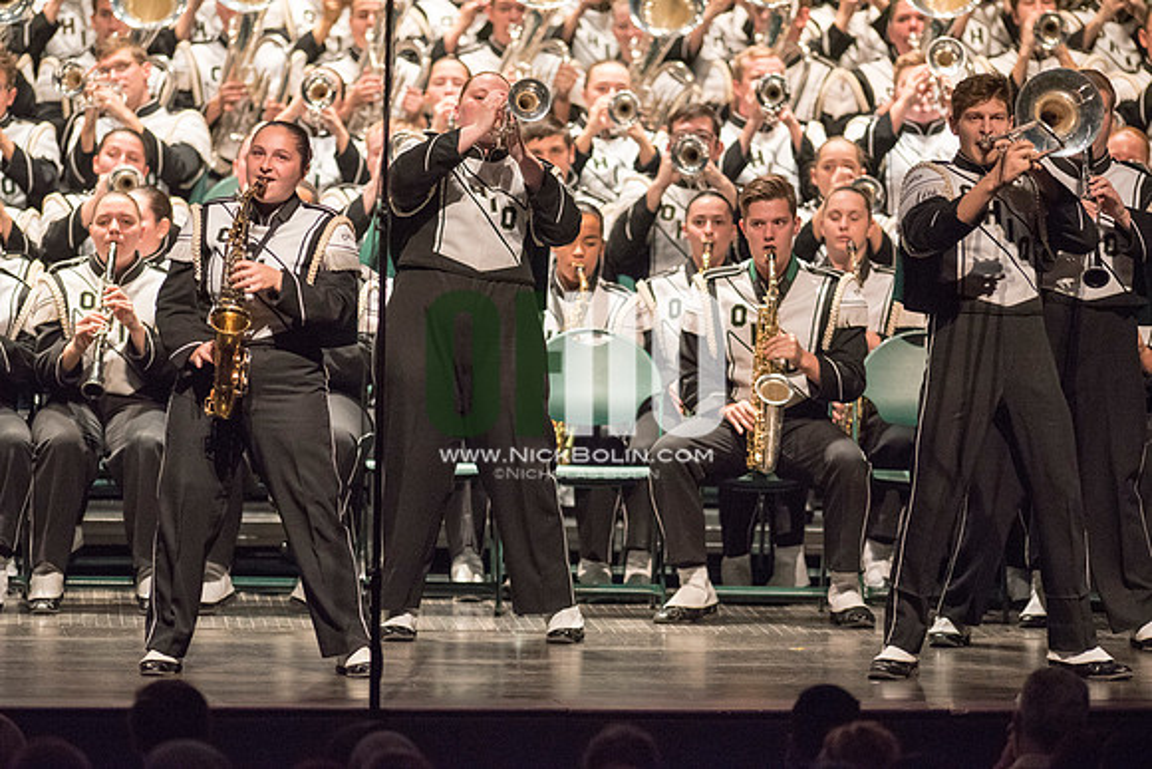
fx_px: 9602
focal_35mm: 300
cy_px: 384
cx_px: 576
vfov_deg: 4.6
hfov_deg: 6.9
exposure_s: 1/500
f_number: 2.8
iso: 4000
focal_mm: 300
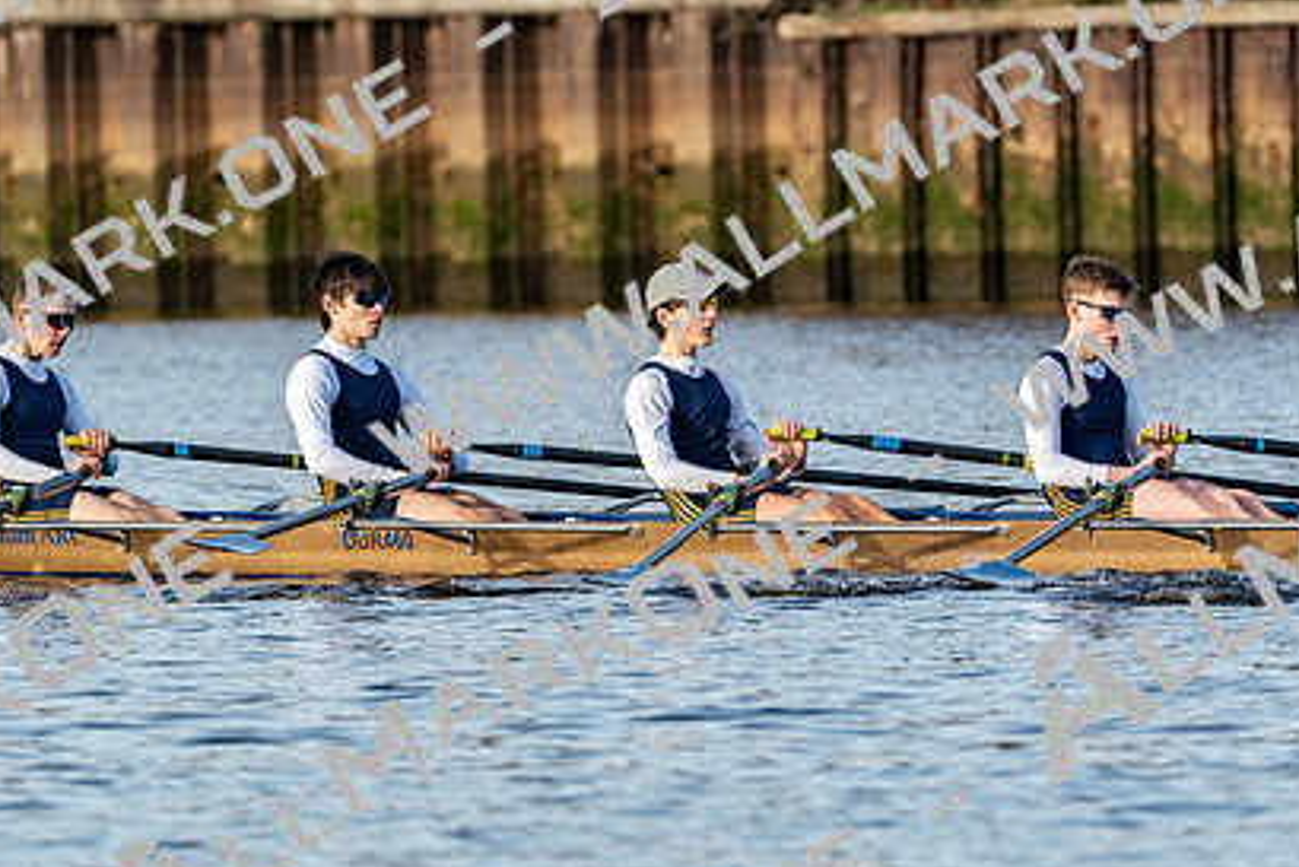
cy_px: 484
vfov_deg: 2.6
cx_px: 762
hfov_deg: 3.9
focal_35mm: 531
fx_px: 19166
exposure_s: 1/2000
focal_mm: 374
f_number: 6.3
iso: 1000
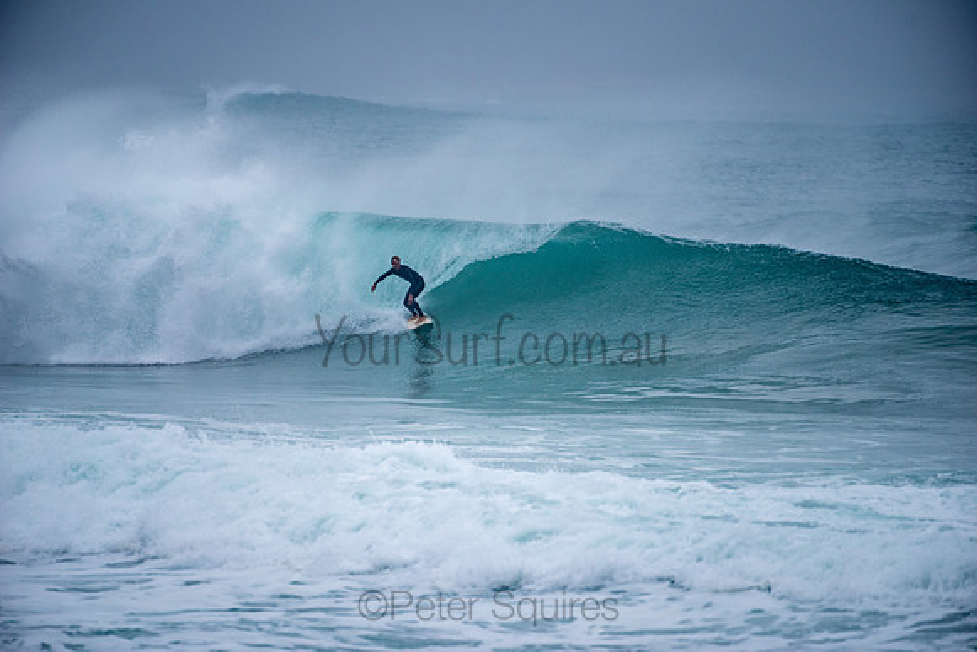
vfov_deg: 2.8
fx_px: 13572
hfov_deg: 4.1
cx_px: 488
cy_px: 326
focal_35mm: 500
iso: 180
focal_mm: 500
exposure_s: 1/1000
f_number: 5.6
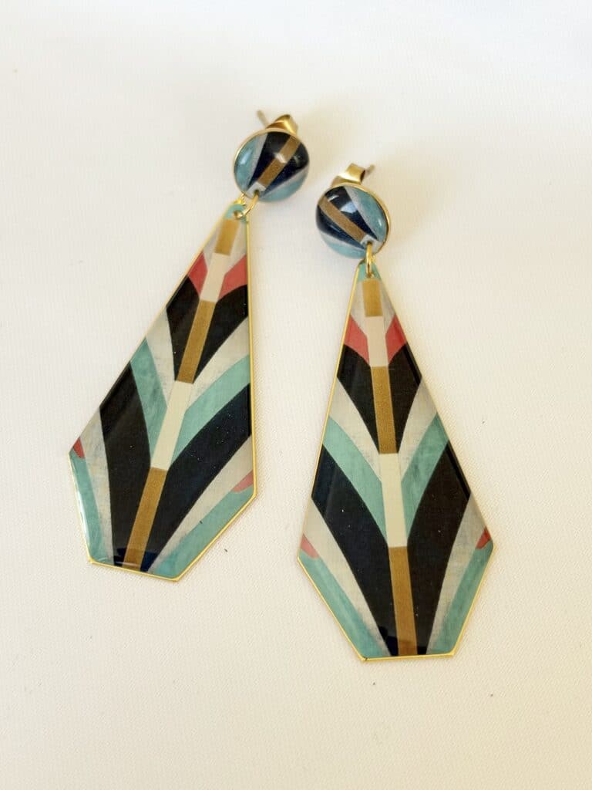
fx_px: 1186
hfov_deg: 28.0
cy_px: 395
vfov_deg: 36.8
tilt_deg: -66.5
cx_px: 296
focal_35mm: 52
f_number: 1.6
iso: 40
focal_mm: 5.96
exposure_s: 1/261
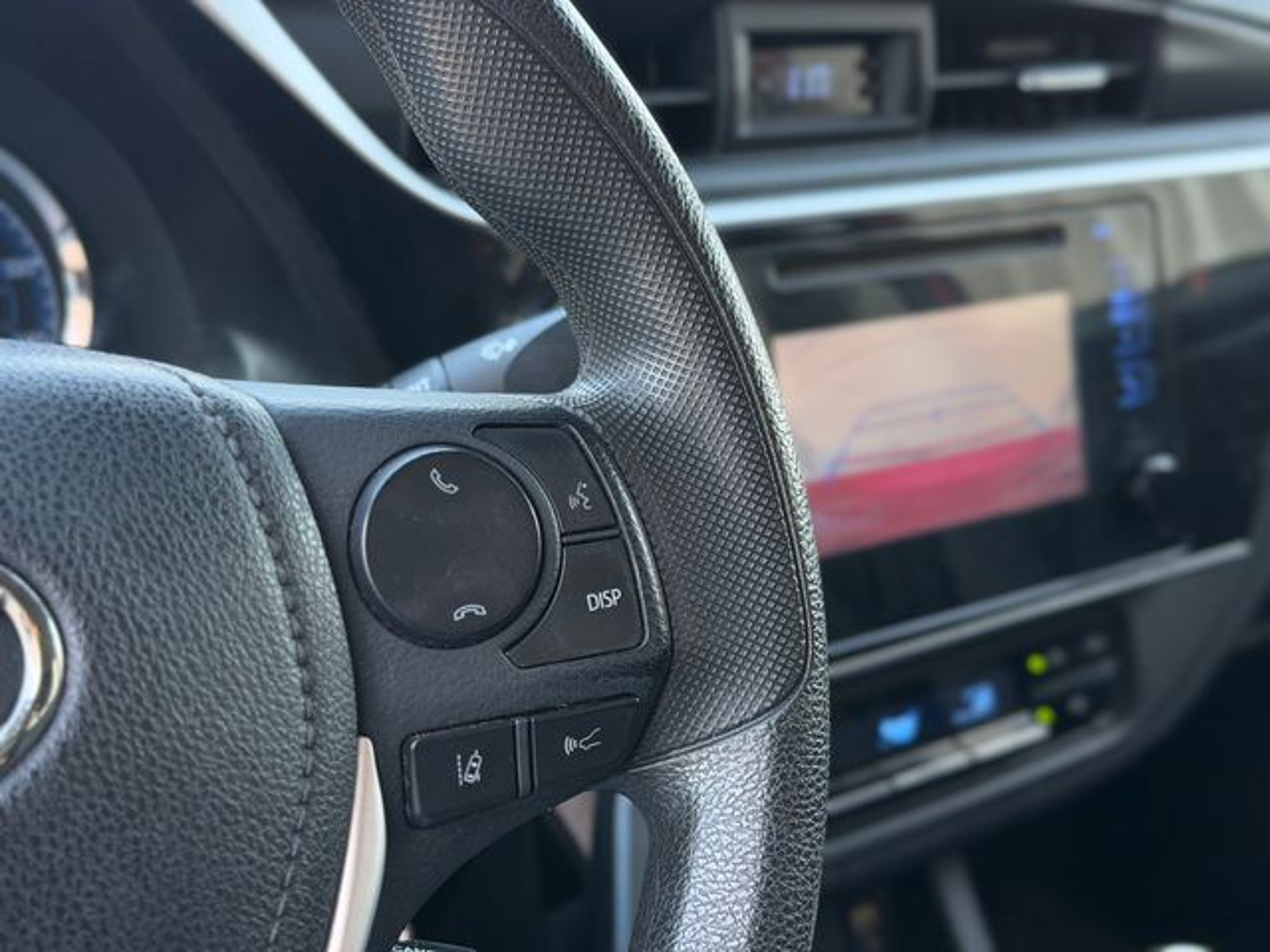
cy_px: 476
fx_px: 1761
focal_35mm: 48
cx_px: 635
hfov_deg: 39.7
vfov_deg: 30.3
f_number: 1.78
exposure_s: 1/98
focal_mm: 6.76
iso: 100
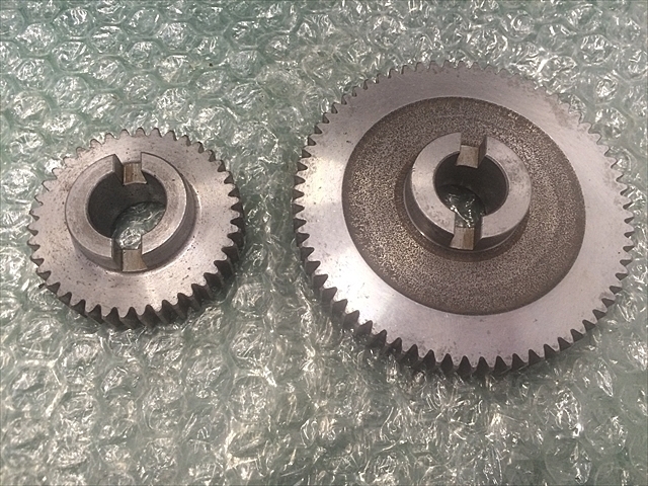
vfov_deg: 48.2
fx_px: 543
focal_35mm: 29
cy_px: 243
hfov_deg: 61.7
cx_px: 324
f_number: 2.2
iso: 100
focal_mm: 4.15
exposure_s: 1/30
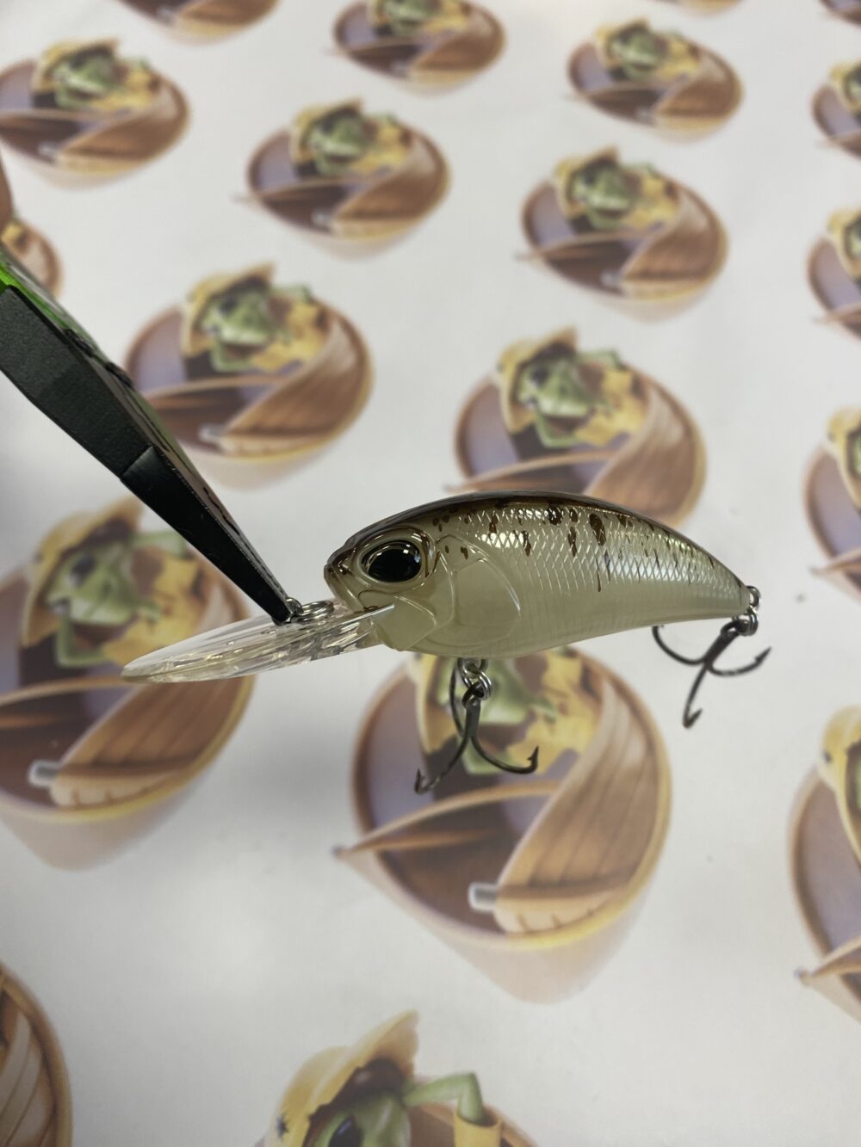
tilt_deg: -58.3
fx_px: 829
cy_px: 574
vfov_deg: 69.4
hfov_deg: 54.9
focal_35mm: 25
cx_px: 430
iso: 100
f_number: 1.8
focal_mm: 4.25
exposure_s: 1/120
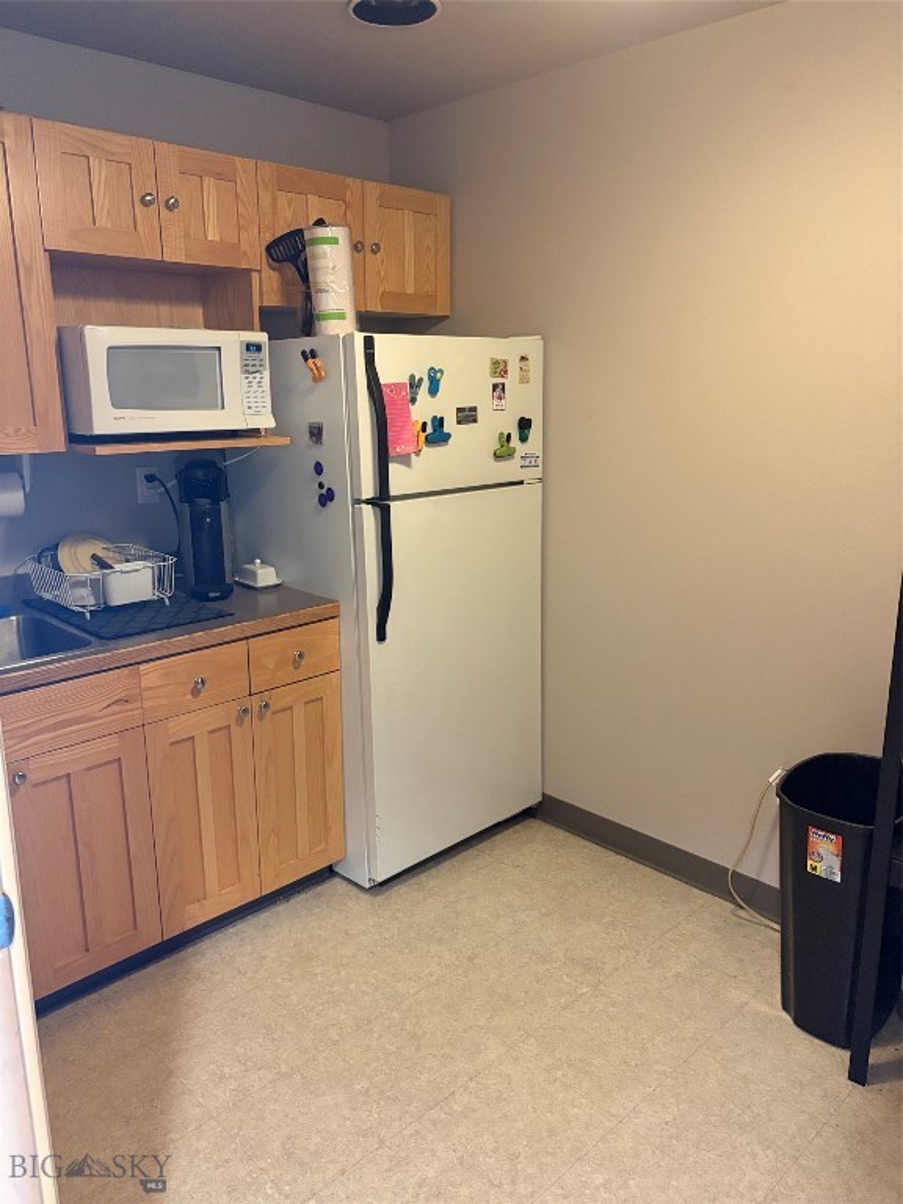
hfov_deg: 53.1
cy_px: 602
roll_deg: +0.6
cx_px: 452
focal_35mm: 26
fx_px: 904
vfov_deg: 67.3
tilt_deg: -12.1
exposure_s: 1/40
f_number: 1.6
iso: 640
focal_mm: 5.96
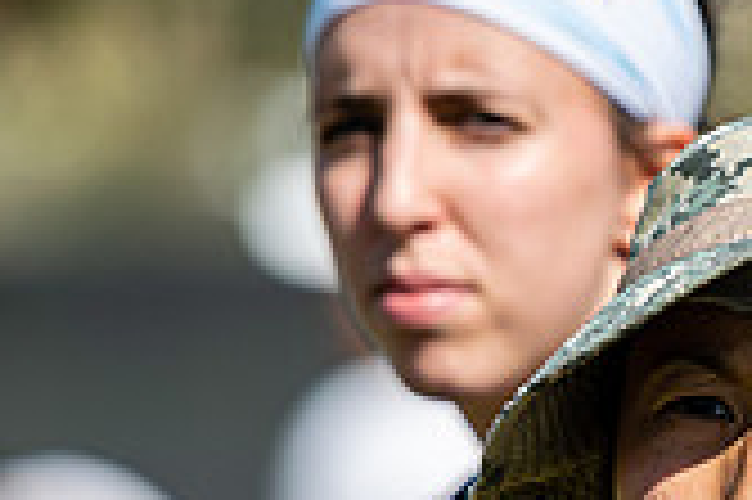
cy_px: 480
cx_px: 833
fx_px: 21223
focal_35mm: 1017
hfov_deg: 2.0
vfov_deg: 1.3
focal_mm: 195
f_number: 3.2
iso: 100
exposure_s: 1/1600
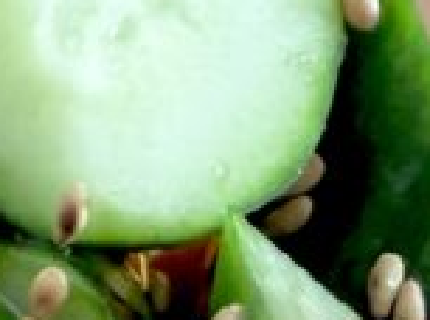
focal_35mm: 161
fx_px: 1995
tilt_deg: -69.0
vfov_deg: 8.3
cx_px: 28
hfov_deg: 12.2
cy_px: 808
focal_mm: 2.22
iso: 320
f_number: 2.2
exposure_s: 1/114
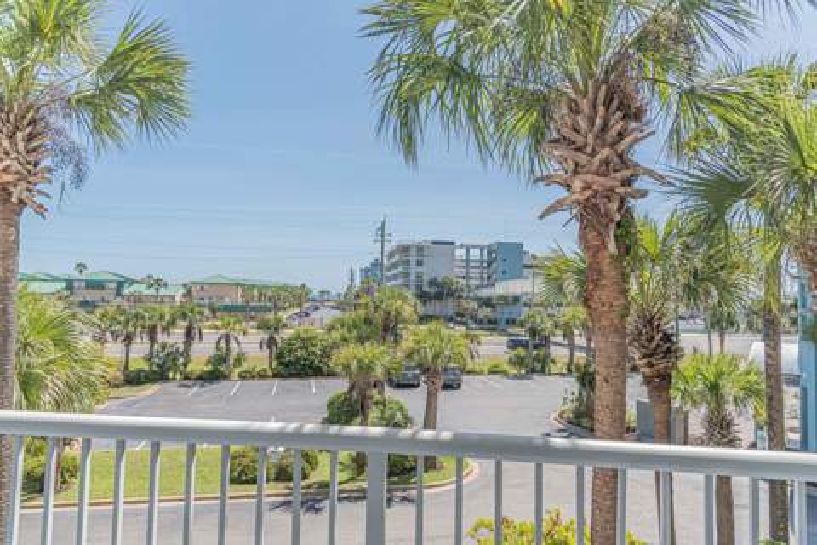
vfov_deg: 53.1
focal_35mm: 24
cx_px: 408
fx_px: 545
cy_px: 272
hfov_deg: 73.7
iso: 400
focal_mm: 24
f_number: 8
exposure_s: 1/800
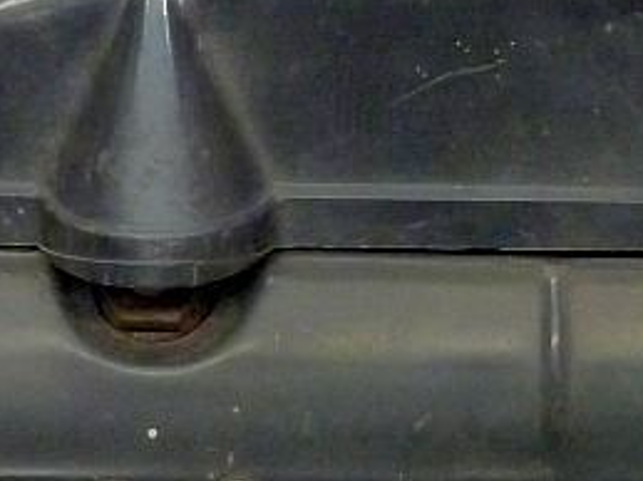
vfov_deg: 16.3
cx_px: 240
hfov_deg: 21.7
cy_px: 367
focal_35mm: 90
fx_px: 1671
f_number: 3.3
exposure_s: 1/30
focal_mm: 4.1
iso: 400
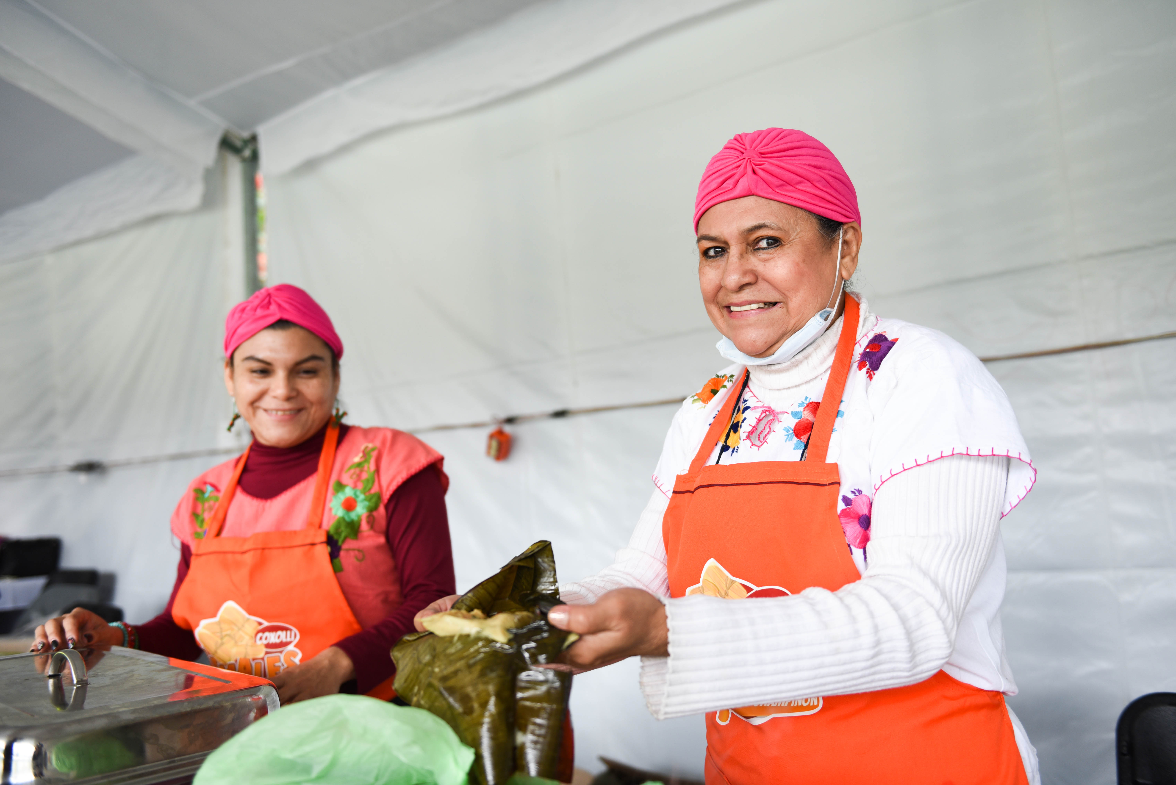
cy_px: 392
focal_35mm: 32
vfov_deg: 41.1
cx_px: 588
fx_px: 1046
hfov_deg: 58.7
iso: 320
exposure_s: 1/200
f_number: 2.8
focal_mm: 32
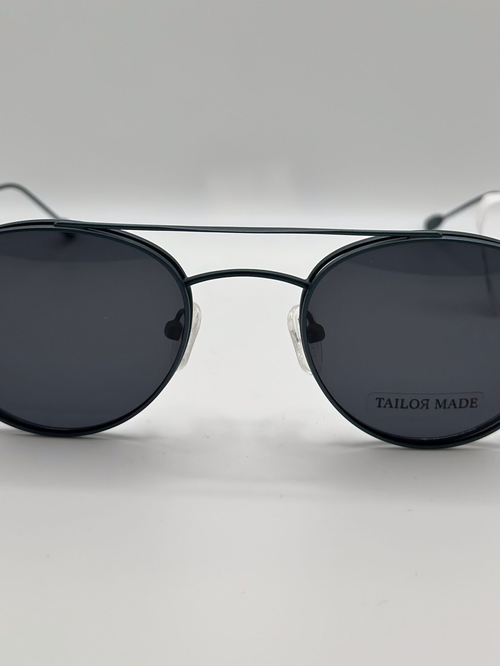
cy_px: 198
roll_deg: +0.0
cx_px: 246
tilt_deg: -18.8
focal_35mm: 69
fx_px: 1329
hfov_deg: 21.3
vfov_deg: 27.9
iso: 80
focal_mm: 6.86
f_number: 1.78
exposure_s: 1/843
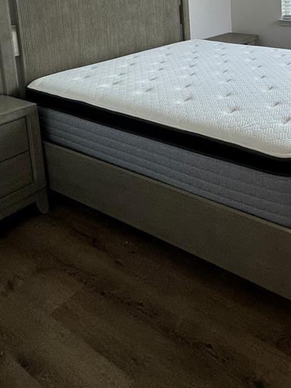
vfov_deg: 49.6
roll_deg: +0.2
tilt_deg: -7.6
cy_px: 16
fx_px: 348
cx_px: 298
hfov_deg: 39.4
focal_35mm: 31
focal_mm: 2.22
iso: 100
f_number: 2.2
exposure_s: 1/120
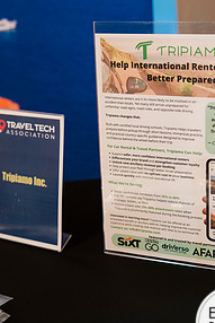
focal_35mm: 66
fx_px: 590
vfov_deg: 30.5
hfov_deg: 20.6
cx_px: 138
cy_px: 142
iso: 900
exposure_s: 1/200
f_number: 3.2
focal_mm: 42
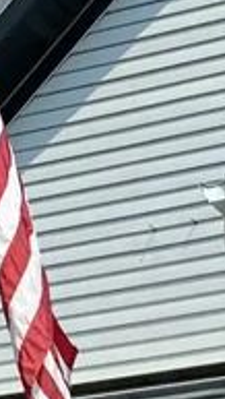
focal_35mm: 200
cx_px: 275
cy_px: 772
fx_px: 2115
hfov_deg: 6.1
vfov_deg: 10.0
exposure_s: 1/3300
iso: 32
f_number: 1.8
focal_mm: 4.25
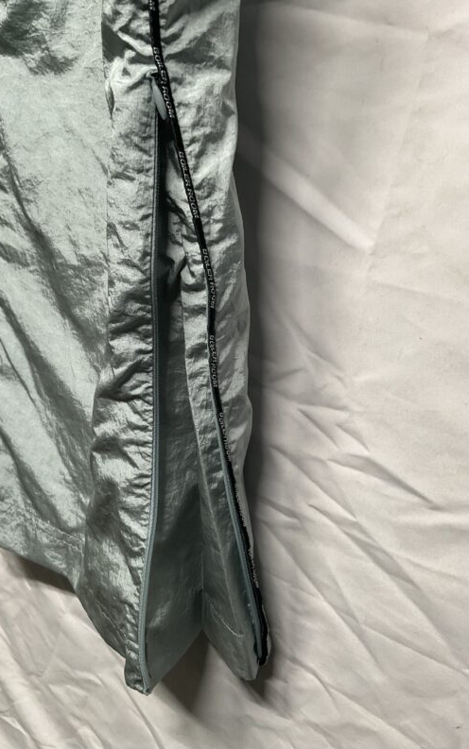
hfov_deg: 40.6
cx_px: 212
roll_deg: +16.5
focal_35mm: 31
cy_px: 375
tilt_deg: -44.3
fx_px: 634
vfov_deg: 61.2
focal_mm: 3
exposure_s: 1/60
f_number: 1.8
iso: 100
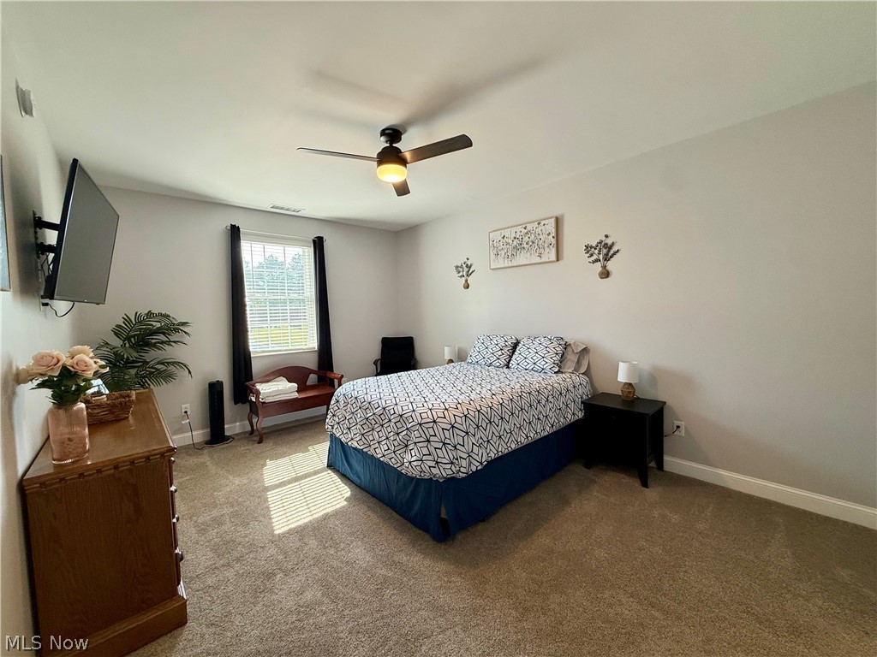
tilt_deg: -3.1
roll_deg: +1.5
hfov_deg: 102.1
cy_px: 328
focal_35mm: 14
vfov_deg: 85.7
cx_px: 438
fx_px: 355
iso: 100
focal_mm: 2.22
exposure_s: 1/120
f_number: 2.2
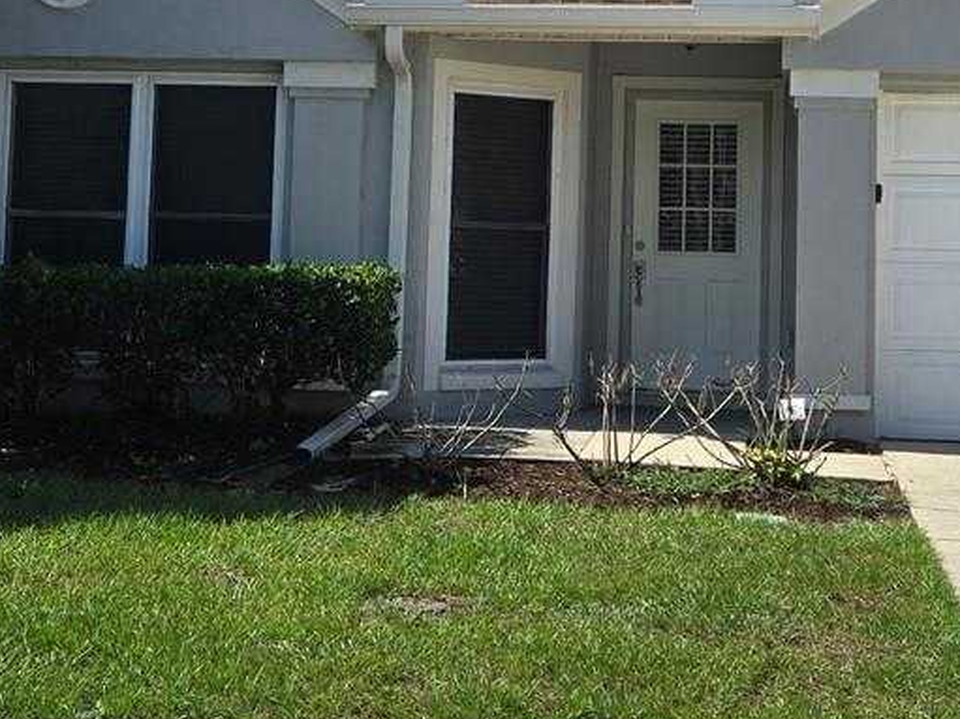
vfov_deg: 20.2
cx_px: 522
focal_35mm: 72
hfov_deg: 27.0
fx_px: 1996
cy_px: 150
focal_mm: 5.4
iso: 25
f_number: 1.8
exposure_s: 1/2296
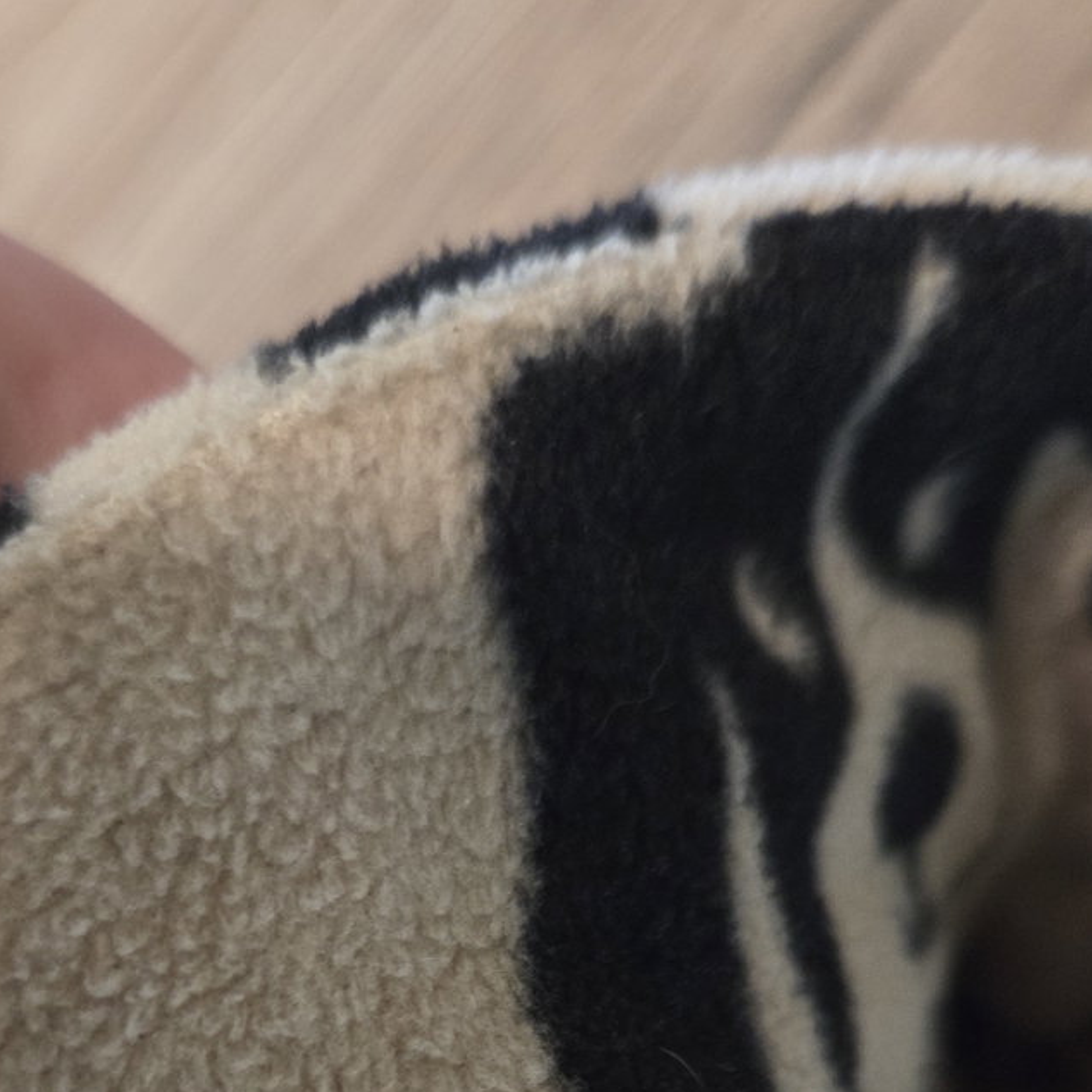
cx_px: 474
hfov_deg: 32.2
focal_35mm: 53
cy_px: 1215
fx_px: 1892
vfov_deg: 29.0
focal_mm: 5.4
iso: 1250
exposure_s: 1/50
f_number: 1.8
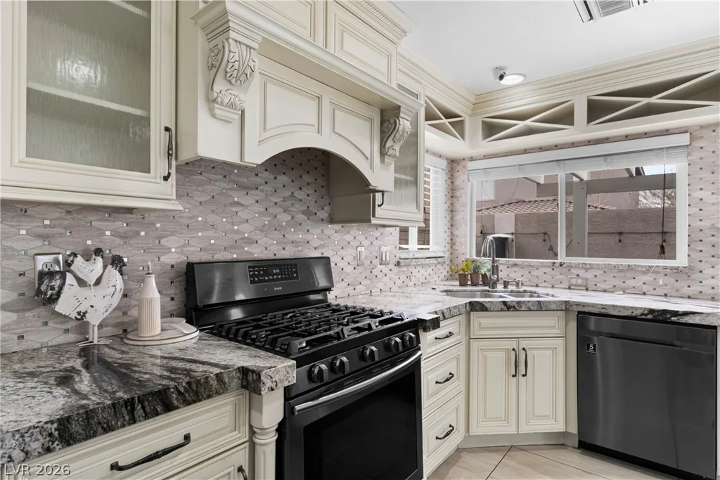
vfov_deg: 64.6
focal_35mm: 19
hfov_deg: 86.9
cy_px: 240
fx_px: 380
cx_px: 360
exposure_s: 1/13
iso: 500
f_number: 8
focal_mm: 19
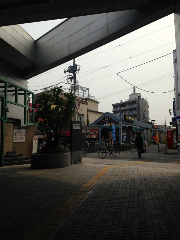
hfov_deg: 42.9
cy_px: 120
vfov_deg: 55.4
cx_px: 90
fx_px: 229
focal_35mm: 33
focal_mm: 4.12
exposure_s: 1/3012
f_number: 2.4
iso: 50
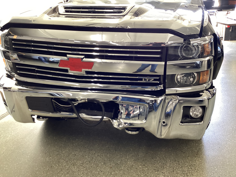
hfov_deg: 58.4
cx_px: 118
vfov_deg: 45.4
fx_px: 211
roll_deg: +2.9
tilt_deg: -22.2
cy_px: 88
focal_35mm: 31
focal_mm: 3.3
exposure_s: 1/60
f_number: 2.4
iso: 160
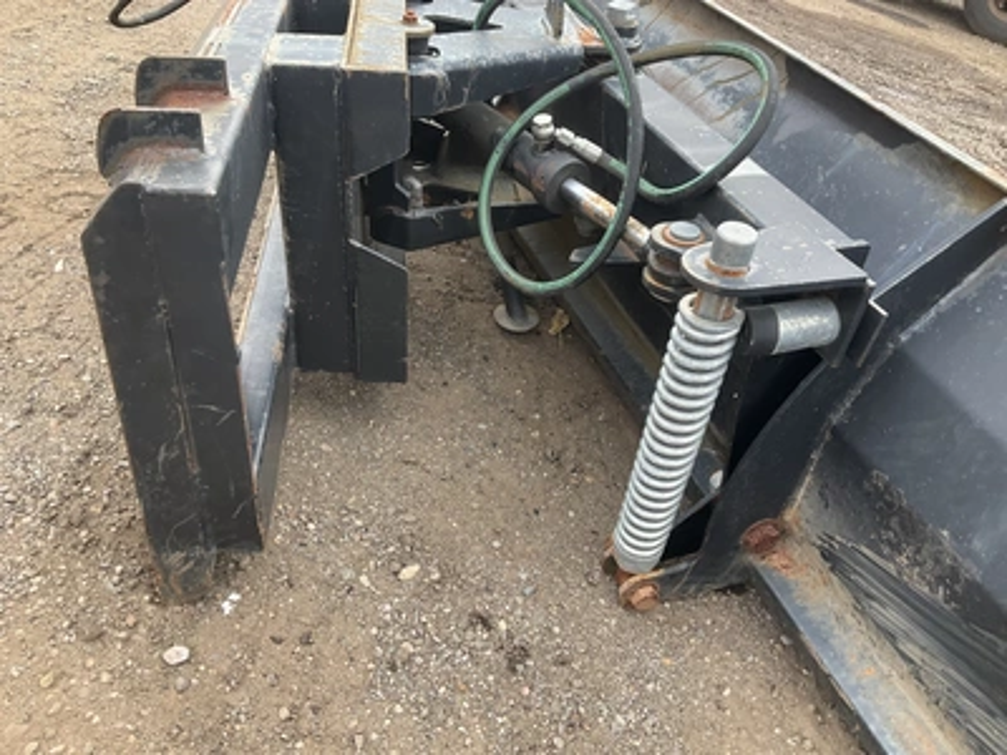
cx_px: 504
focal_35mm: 29
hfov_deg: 61.7
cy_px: 378
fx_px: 844
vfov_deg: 48.2
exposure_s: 1/224
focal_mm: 3
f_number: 1.8
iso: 25
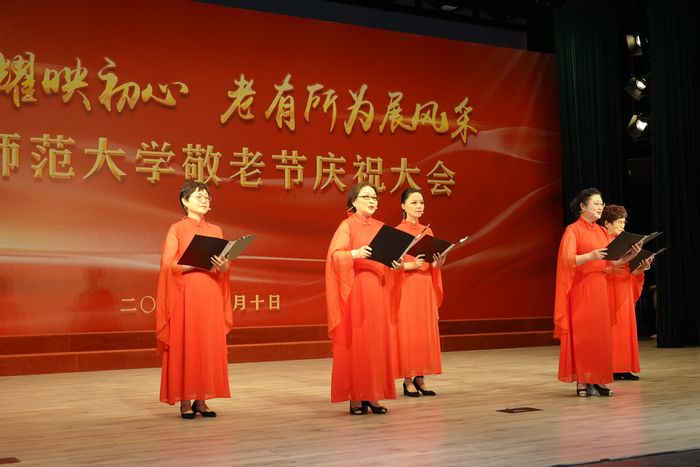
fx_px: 933
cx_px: 350
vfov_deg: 28.1
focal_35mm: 48
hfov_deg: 41.1
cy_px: 234
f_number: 4
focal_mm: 17.88
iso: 800
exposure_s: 1/50
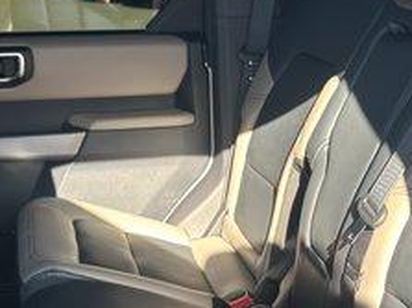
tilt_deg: -19.7
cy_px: 253
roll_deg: -0.4
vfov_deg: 21.0
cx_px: 222
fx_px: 821
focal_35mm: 69
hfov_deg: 28.2
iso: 80
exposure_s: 1/214
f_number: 1.78
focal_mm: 6.86
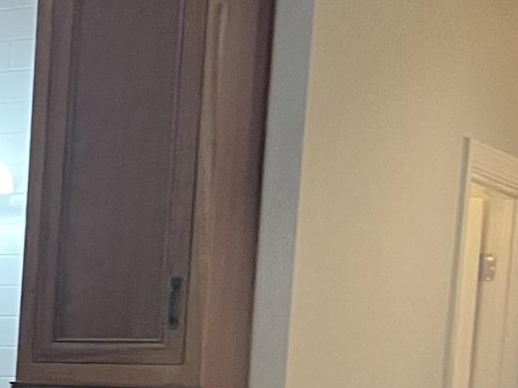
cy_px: 535
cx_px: -645
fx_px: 1960
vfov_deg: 11.0
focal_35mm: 131
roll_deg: -0.6
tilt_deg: -4.8
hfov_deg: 12.5
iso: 200
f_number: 1.5
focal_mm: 5.7
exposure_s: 1/60
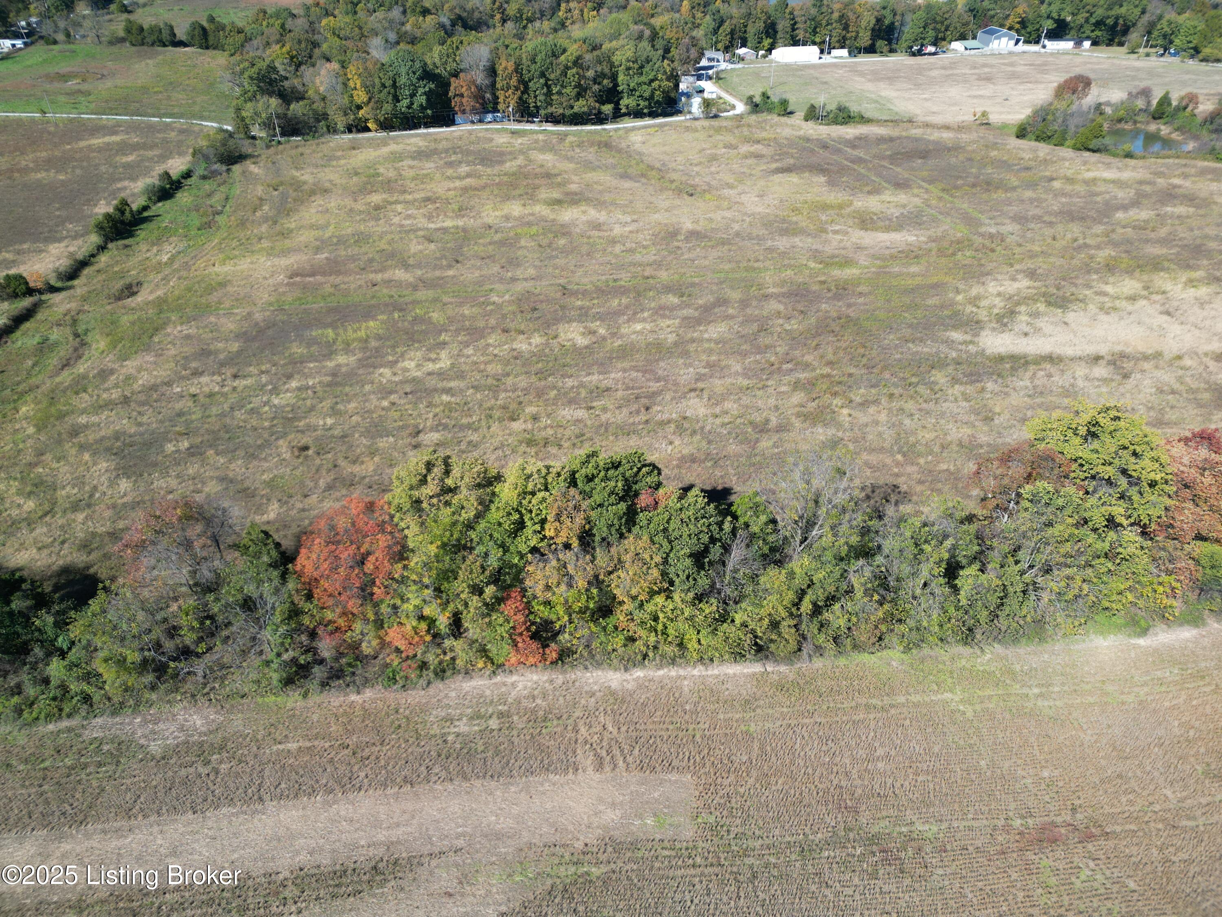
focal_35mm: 24
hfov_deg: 71.6
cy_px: 458
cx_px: 611
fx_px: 847
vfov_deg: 56.8
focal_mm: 6.72
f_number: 1.7
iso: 100
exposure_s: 1/1250
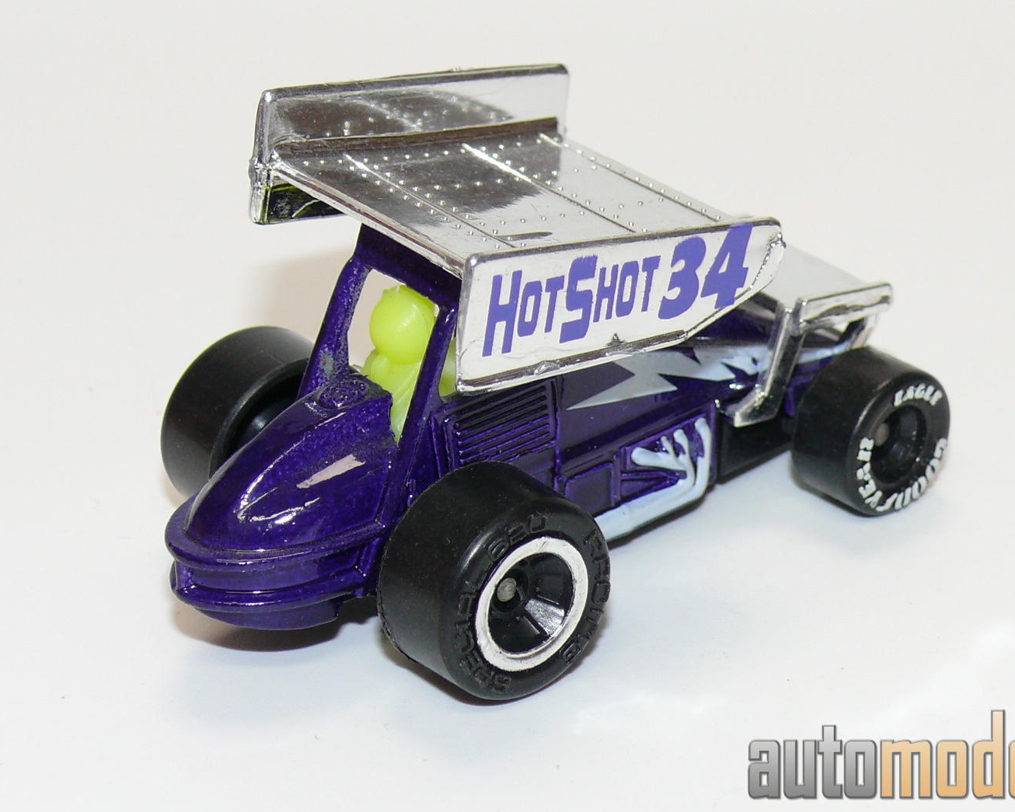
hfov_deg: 16.6
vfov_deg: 13.3
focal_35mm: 116
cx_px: 569
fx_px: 3485
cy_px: 362
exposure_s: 1/30
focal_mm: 13
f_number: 4
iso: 100
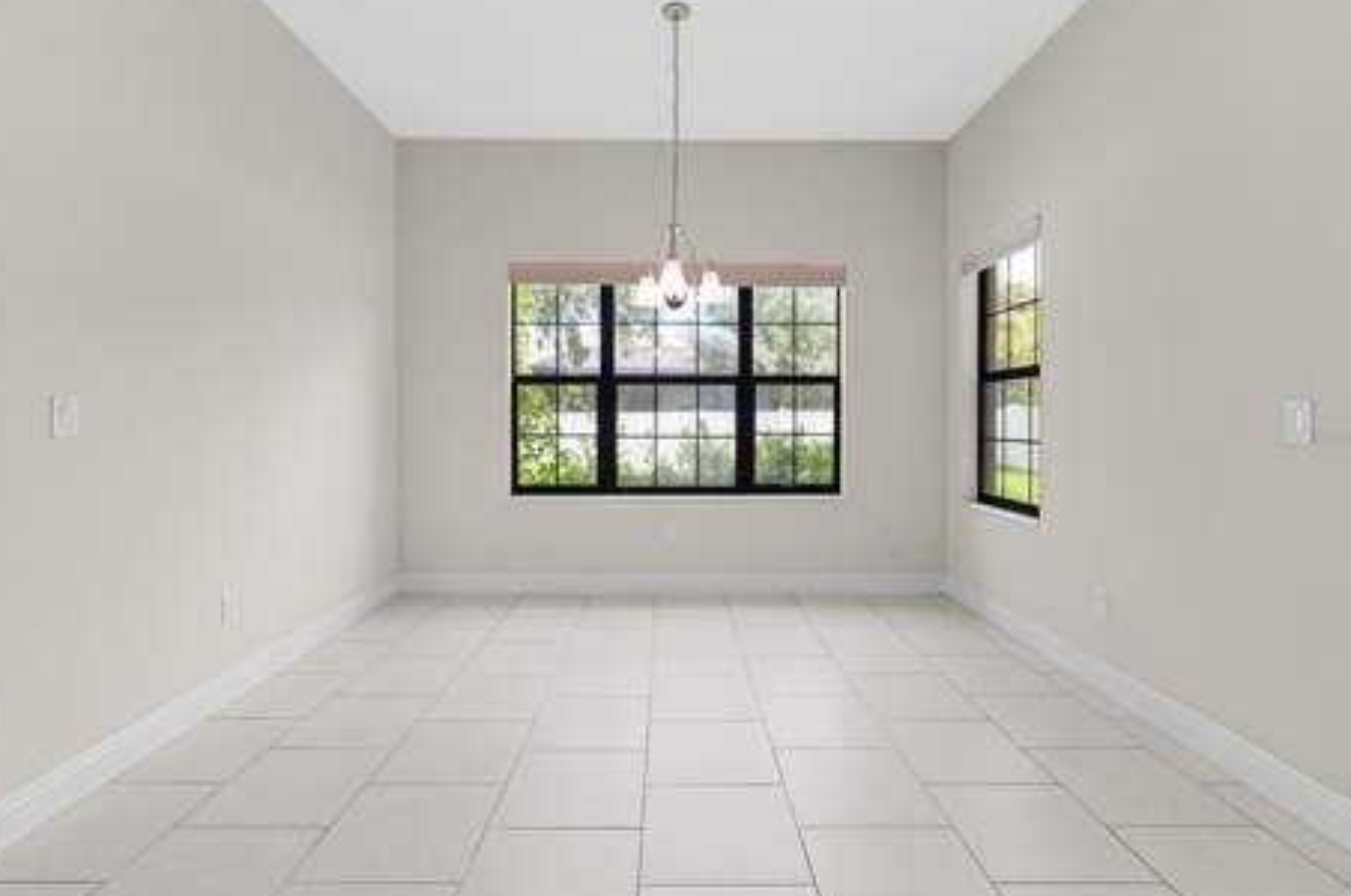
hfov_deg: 93.4
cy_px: 438
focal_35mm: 17
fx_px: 637
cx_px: 676
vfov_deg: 70.3
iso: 200
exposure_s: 1/2.5
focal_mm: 16
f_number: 8
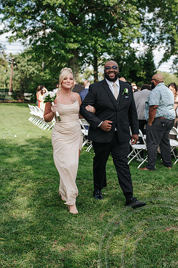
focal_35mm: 53
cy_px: 134
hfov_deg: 25.6
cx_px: 105
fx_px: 391
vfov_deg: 37.8
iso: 250
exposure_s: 1/1250
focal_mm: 35
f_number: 2.8
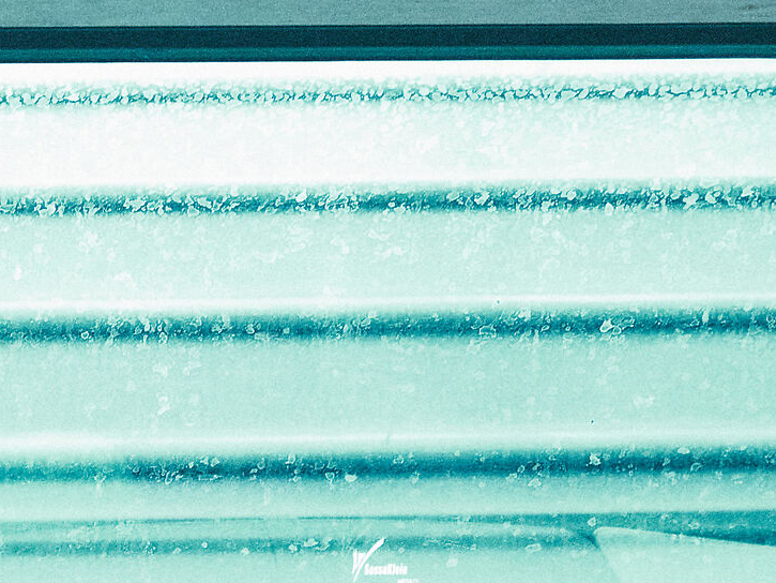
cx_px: -322
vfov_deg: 10.6
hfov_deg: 13.4
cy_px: 461
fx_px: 3139
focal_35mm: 140
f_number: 4.5
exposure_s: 1/250
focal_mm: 29.6
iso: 12800
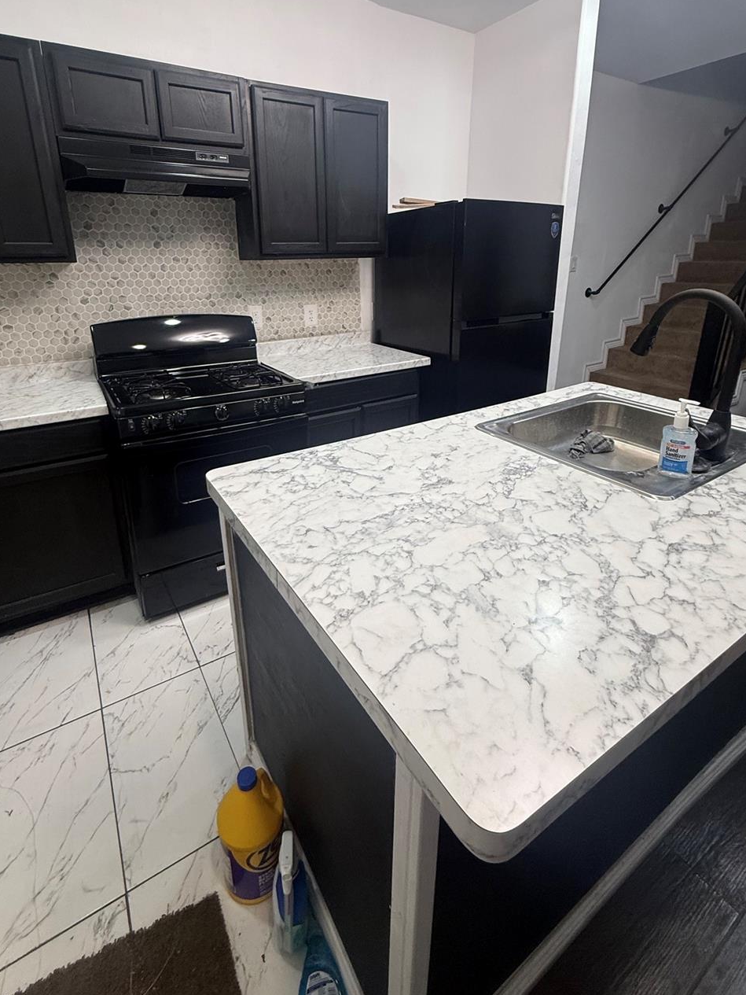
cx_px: 348
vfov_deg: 90.1
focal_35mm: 17
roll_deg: +0.3
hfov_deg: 74.6
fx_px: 488
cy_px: 411
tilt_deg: -16.1
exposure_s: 1/120
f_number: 2.2
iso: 160
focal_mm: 2.22
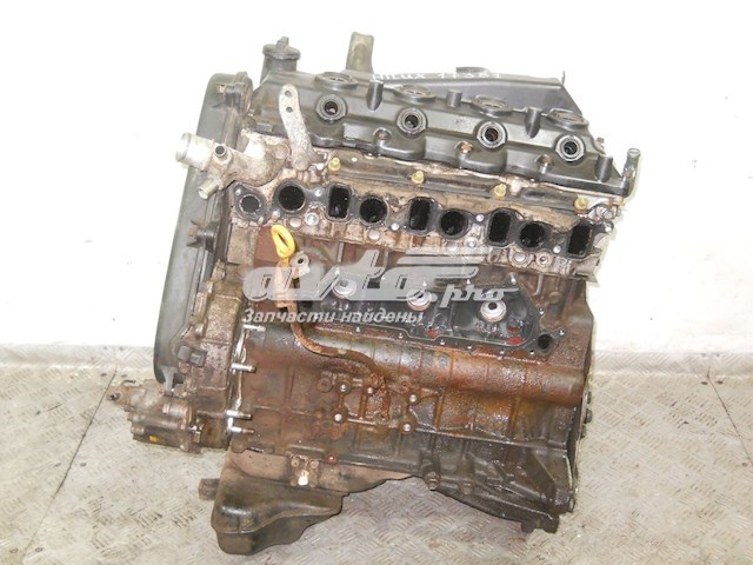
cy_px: 282
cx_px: 376
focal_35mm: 41
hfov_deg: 45.8
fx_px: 892
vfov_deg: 35.1
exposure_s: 1/30
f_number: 3.1
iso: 320
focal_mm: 6.72
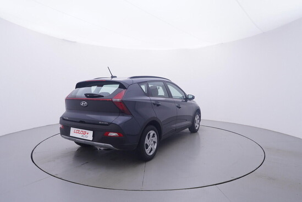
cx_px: 151
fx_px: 189
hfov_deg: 77.3
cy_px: 101
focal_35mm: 22
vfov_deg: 56.2
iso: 200
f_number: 5
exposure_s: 1/80
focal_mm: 15
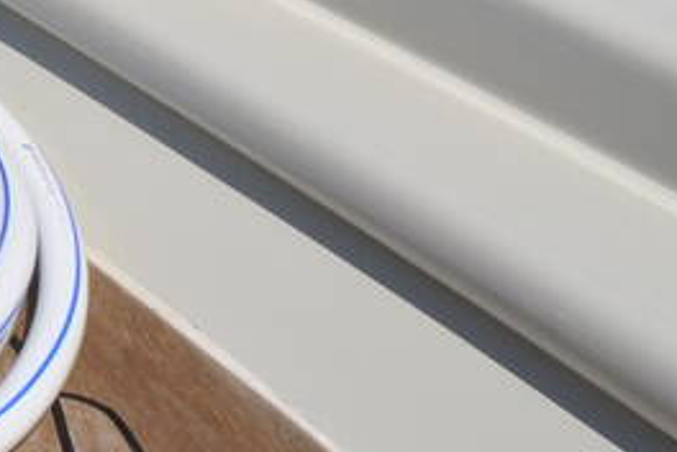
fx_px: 2050
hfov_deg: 11.9
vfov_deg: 10.5
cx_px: -1246
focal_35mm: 109
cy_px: -690
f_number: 11
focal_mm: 12
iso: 200
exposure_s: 1/500
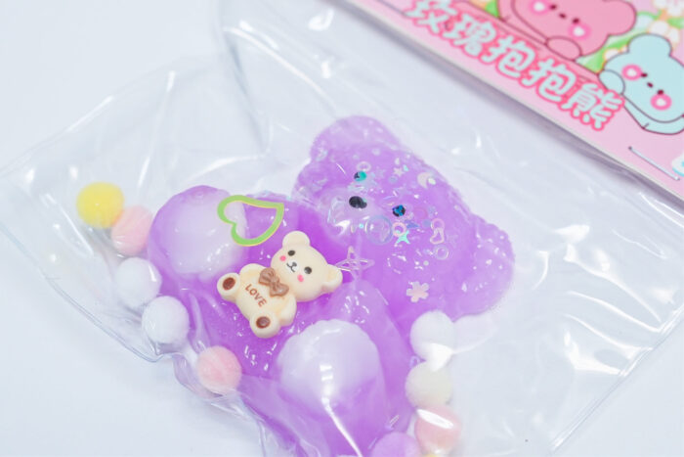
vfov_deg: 13.0
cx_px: 342
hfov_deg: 19.5
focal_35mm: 105
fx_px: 1995
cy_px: 228
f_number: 5
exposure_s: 1/640
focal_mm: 70
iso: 3200
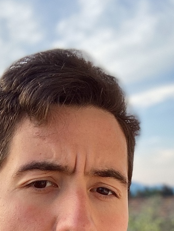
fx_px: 435
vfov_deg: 28.2
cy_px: 224
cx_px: 61
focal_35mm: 65
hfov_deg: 22.6
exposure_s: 1/121
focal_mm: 2.87
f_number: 2.2
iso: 64
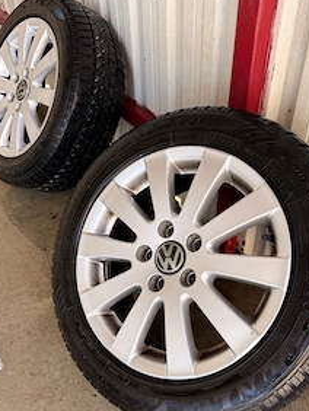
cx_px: 127
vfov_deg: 53.7
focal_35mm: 34
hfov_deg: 41.7
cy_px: 236
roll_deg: +5.1
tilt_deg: -43.9
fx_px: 404
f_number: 1.78
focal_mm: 6.76
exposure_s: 1/121
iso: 64
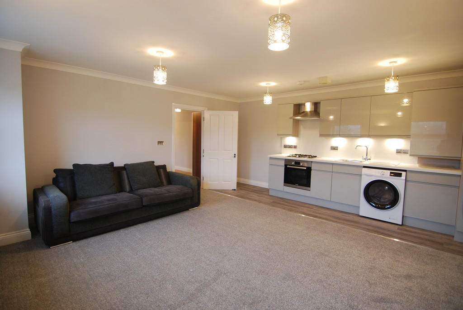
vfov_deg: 72.2
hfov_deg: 94.9
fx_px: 212
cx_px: 232
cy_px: 155
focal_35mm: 16
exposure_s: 1/30
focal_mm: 11
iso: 450
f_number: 2.8
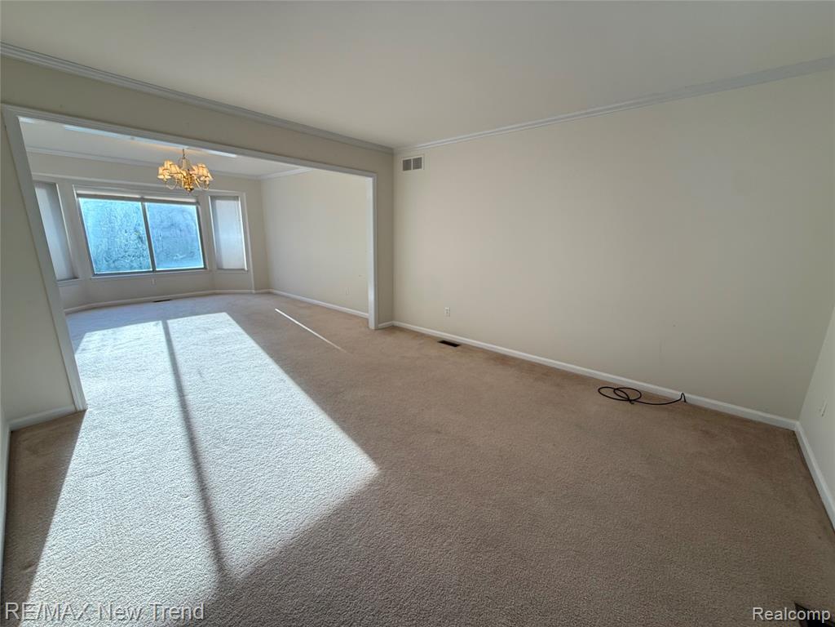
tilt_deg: -12.7
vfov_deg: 85.7
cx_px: 418
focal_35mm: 14
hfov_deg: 102.1
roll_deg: -0.8
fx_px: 338
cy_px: 314
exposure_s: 1/120
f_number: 2.2
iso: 80
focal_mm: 2.22
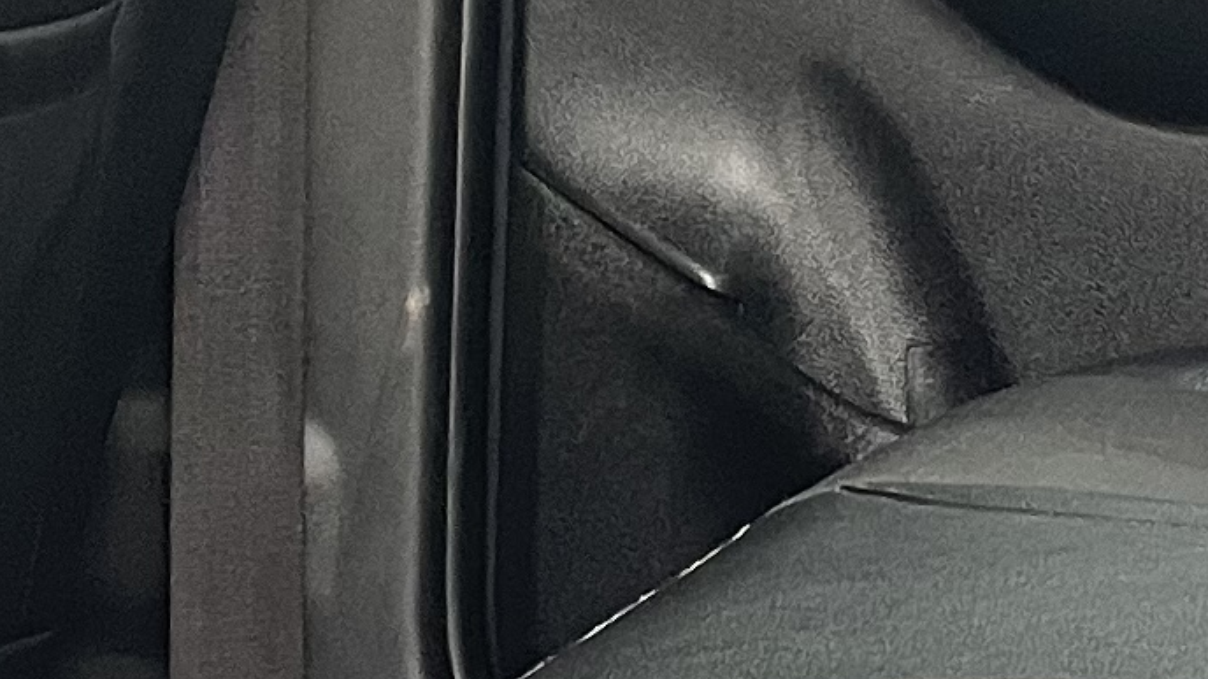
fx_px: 5317
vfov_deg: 7.0
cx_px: 1269
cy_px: -690
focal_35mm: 166
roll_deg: -0.3
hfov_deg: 12.8
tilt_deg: +6.2
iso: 160
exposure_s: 1/60
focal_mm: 4.2
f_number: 1.6
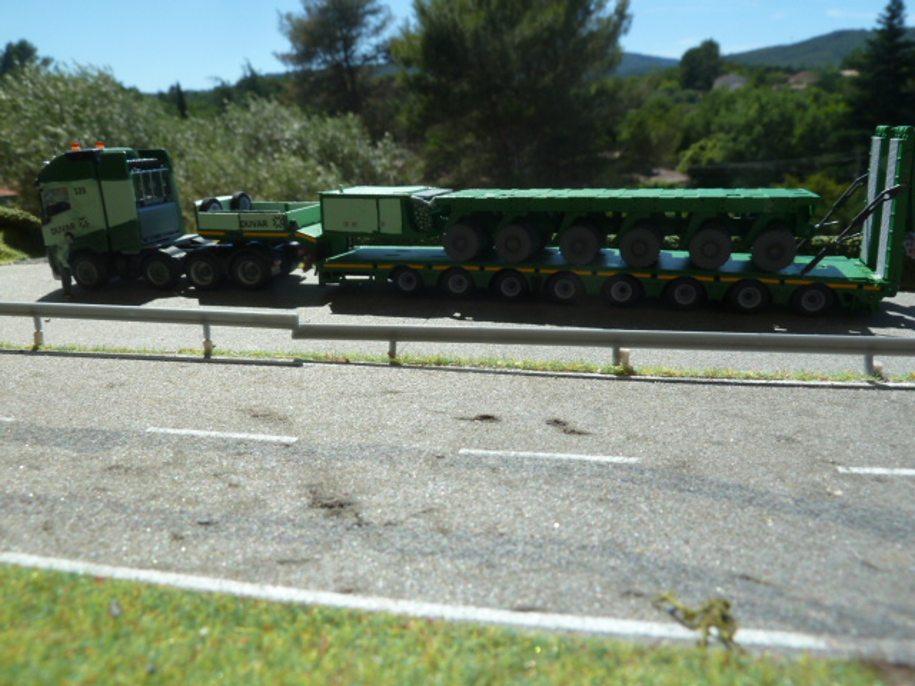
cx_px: 458
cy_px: 343
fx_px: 661
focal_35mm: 25
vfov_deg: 54.9
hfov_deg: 69.4
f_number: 4.5
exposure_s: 1/500
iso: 80
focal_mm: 4.1
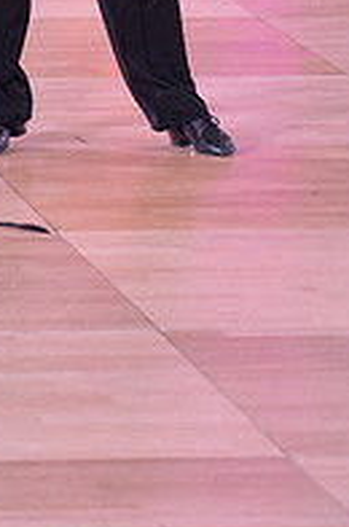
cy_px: -180
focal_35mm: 369
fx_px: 5385
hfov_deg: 3.7
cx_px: -82
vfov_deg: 5.6
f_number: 5.6
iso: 2000
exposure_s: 1/250
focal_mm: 125
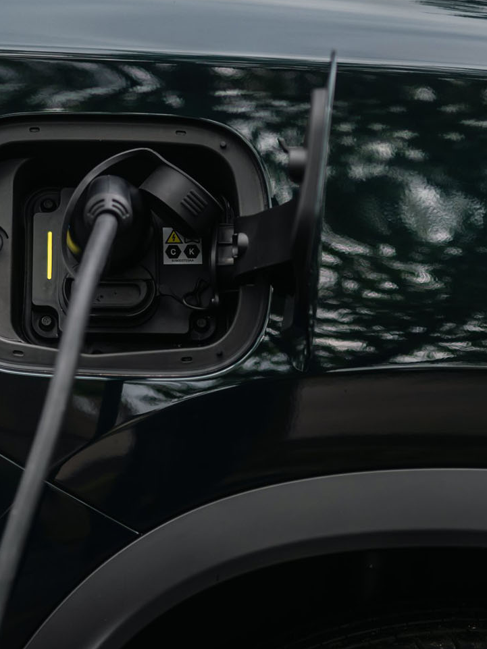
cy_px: 109
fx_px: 3038
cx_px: -156
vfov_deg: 12.1
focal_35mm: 162
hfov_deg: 9.0
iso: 32
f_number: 1.2
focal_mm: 50
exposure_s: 1/400
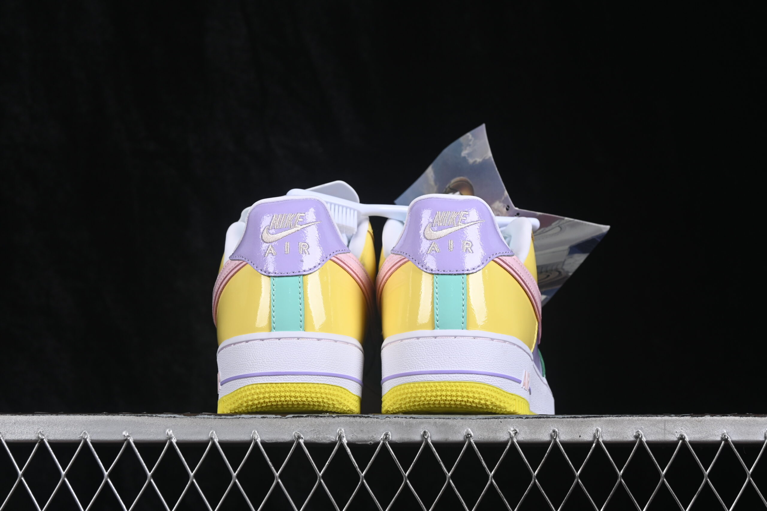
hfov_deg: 27.0
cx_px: 384
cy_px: 256
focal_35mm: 75
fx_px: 1598
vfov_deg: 18.2
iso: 160
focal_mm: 50
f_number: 8
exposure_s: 1/80
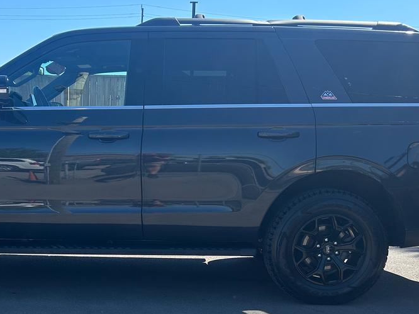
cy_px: 256
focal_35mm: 50
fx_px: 605
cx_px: 131
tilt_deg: -10.9
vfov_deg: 28.4
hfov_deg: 37.7
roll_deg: -1.4
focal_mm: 5.7
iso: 50
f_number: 1.5
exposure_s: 1/2299
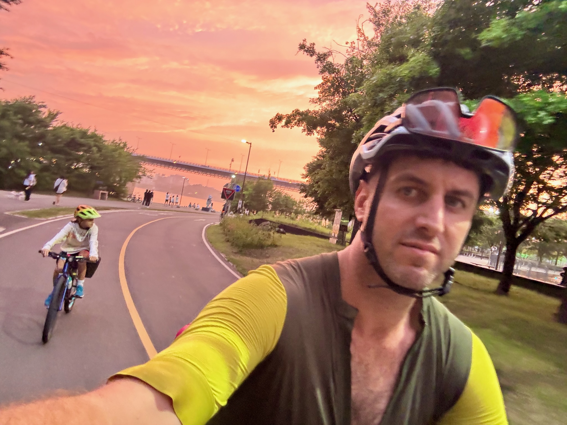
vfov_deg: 58.9
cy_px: 212
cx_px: 284
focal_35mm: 23
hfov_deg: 73.9
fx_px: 377
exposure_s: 1/30
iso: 500
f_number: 1.9
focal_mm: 2.69
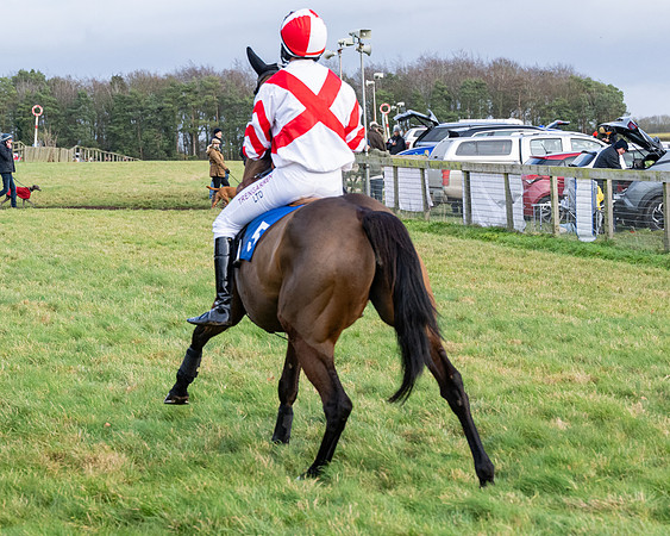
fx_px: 2717
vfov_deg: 11.3
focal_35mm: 137
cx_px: 323
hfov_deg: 14.1
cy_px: 276
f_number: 5
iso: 800
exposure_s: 1/1000
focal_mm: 70
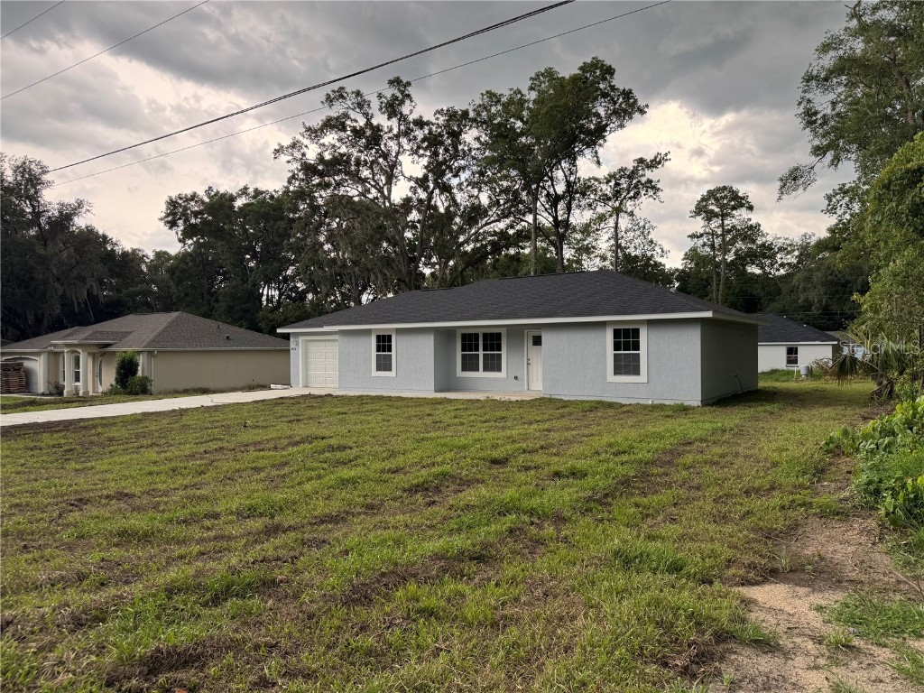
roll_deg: +0.5
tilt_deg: +0.2
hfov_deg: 71.6
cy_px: 346
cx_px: 462
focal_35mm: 24
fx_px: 641
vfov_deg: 56.8
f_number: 1.78
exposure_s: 1/535
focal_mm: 6.76
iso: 80
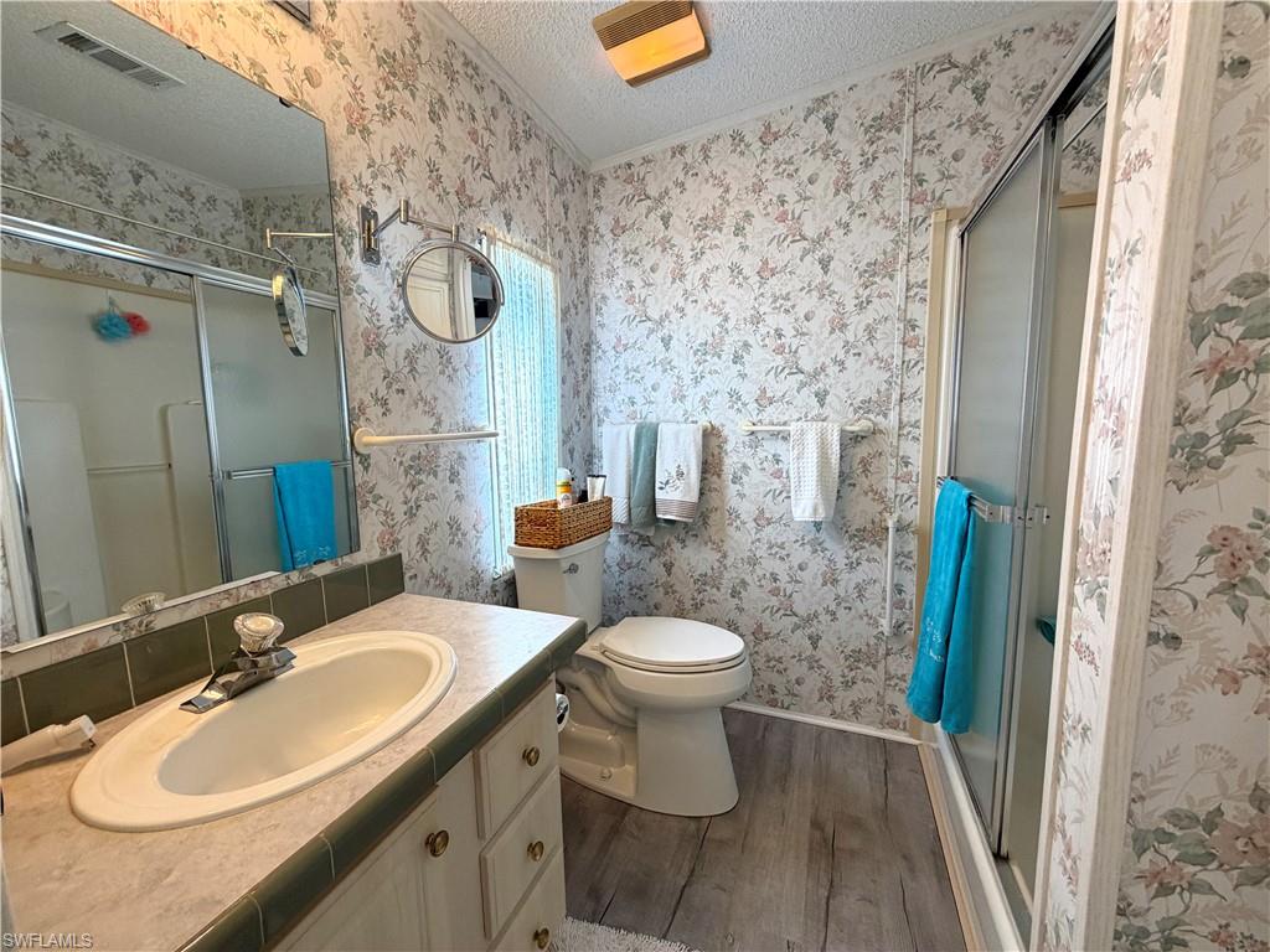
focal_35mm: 14
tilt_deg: -6.8
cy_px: 476
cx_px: 635
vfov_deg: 85.7
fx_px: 514
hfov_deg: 102.1
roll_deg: +0.7
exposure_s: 1/120
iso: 125
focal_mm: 2.22
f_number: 2.2
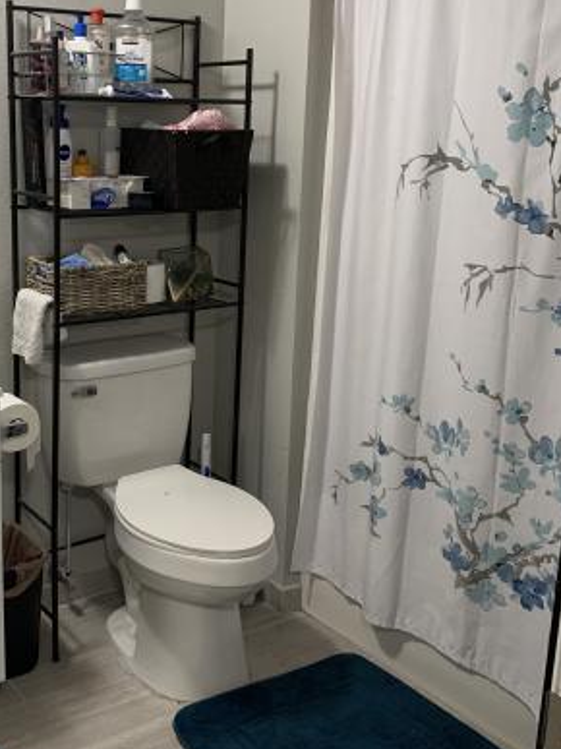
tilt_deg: -12.8
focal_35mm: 43
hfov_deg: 33.2
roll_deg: -0.9
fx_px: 930
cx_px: 180
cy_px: 333
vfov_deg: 43.8
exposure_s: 1/60
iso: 160
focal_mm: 4.25
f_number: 1.8
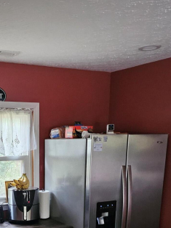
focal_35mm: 51
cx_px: 25
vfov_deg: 34.1
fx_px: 336
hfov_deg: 27.7
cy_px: 229
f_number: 1.8
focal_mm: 5
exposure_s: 1/30
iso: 640
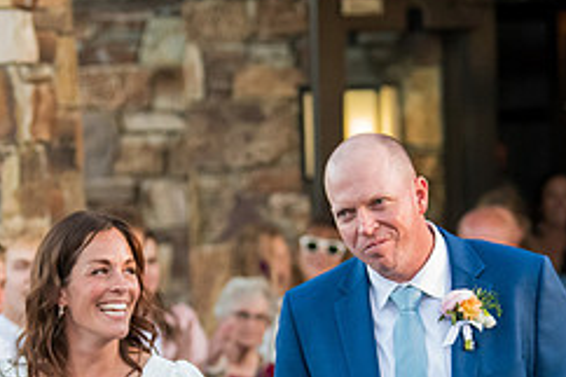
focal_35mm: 280
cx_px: 264
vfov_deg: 4.9
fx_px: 4399
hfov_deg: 7.4
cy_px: 417
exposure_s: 1/1250
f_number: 2.8
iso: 4000
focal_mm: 95
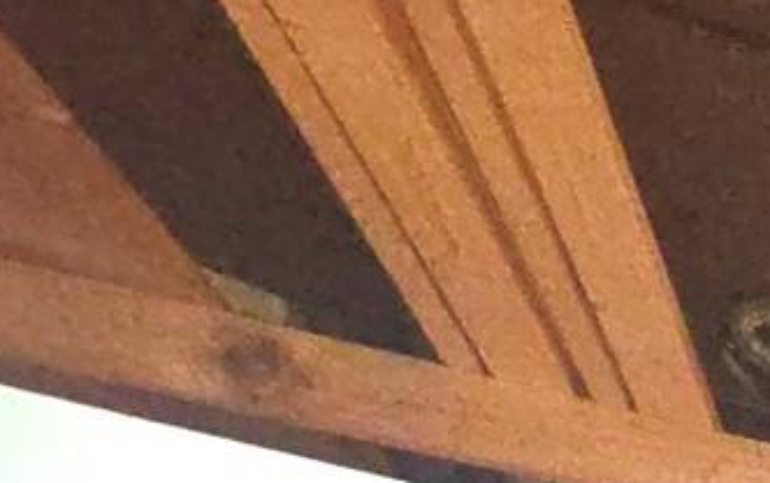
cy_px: 1704
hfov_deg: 12.6
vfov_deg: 9.3
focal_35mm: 85
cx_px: 2155
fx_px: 1785
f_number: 2.2
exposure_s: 1/60
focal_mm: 2.2
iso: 400
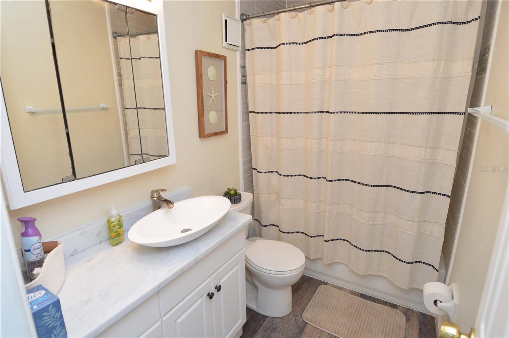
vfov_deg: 67.3
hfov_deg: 90.1
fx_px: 254
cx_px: 254
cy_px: 169
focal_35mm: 18
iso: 400
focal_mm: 12
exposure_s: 1/80
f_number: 4.5
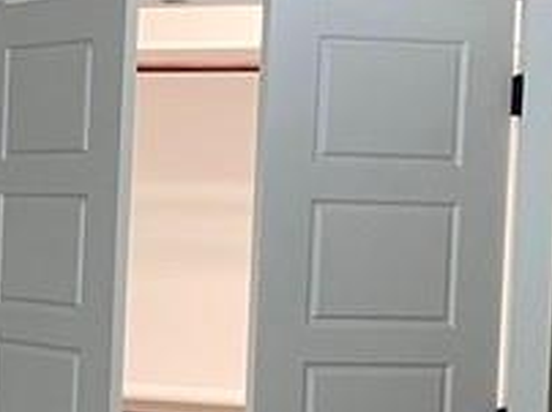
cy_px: 281
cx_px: -541
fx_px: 2102
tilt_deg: -2.7
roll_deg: -1.5
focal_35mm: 132
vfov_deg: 11.2
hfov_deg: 13.0
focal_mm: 4.2
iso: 100
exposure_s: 1/60
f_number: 1.6
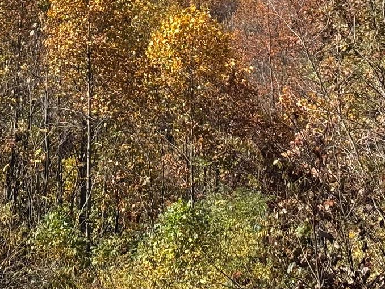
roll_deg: -1.0
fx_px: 1747
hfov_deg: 12.5
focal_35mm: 157
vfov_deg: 9.2
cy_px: -127
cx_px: 104
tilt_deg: -2.3
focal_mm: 5.96
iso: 40
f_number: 1.6
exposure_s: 1/2778
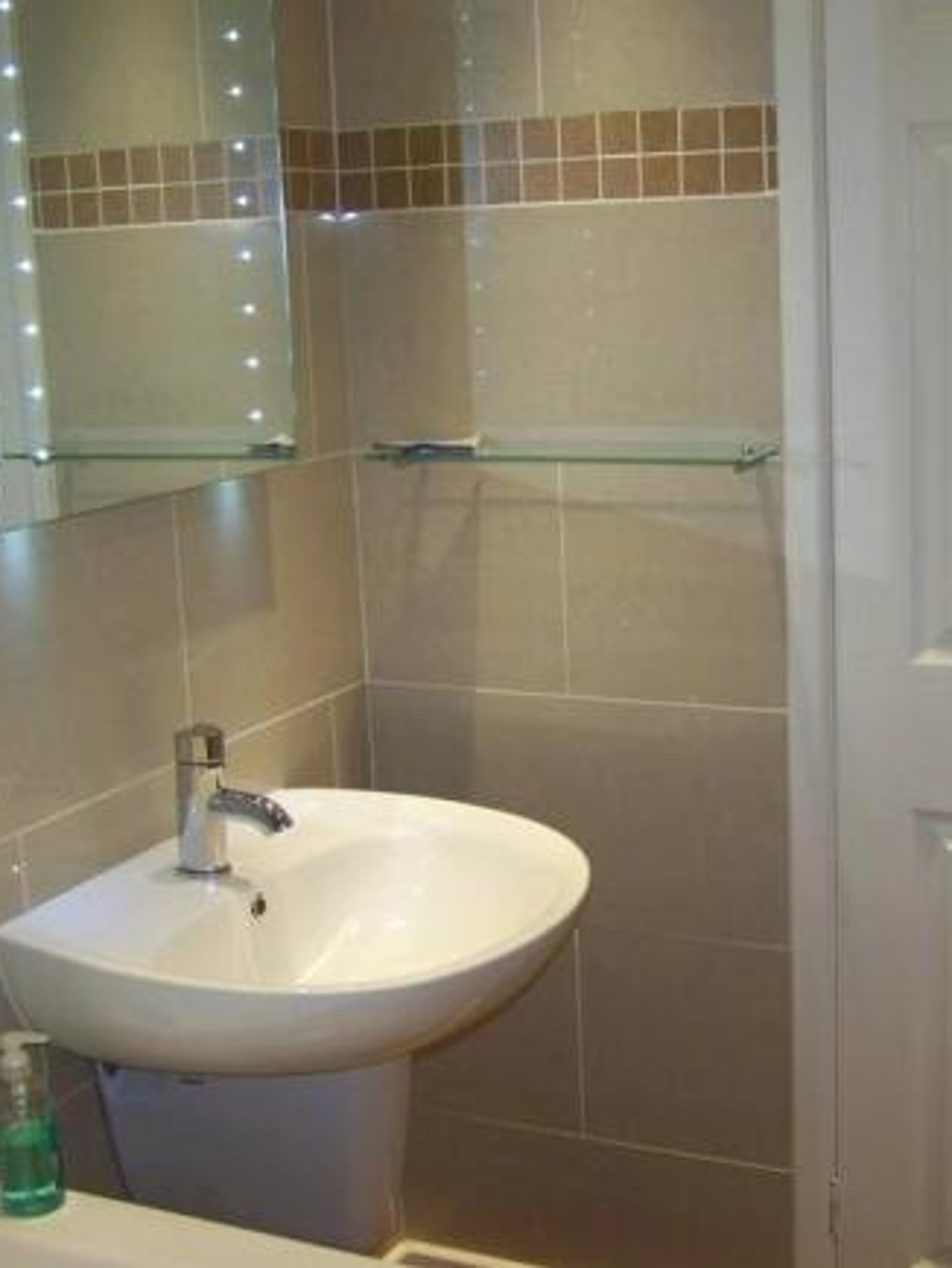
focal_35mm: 51
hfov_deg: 28.5
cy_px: 633
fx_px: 1868
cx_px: 603
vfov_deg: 37.5
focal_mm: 6.3
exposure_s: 1/60
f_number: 2.8
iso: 200
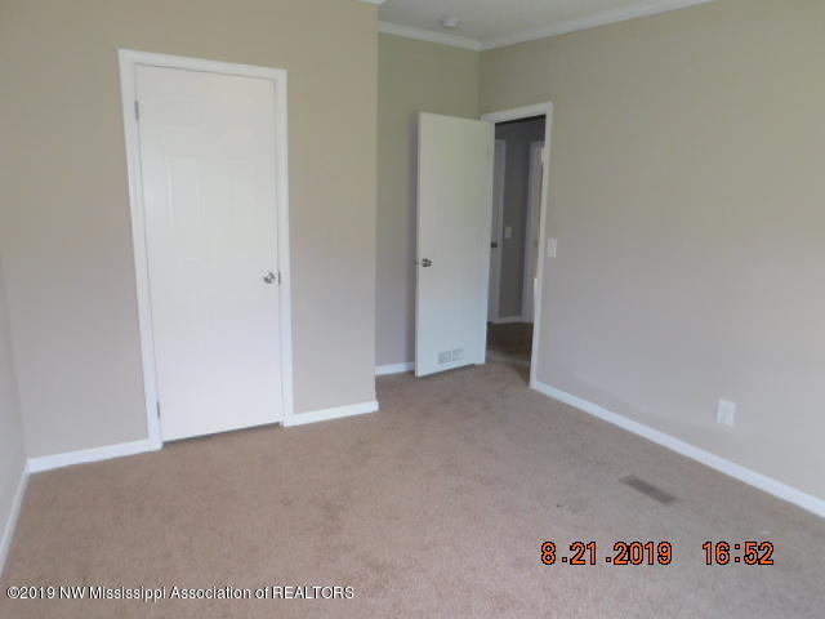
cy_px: 310
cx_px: 412
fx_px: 548
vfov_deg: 58.9
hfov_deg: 73.9
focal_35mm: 23
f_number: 3
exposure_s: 1/30
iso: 200
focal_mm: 4
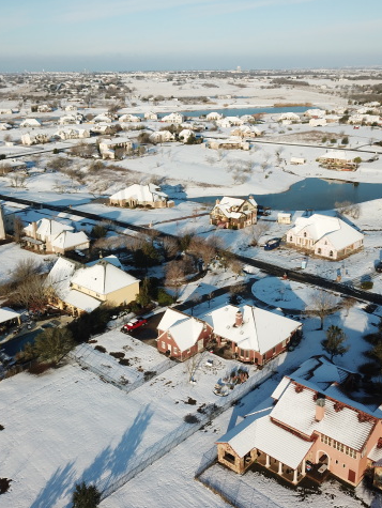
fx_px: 514
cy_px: 255
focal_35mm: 35
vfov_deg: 52.6
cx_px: 198
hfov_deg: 40.7
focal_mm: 4.73
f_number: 2.2
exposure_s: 1/100
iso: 100
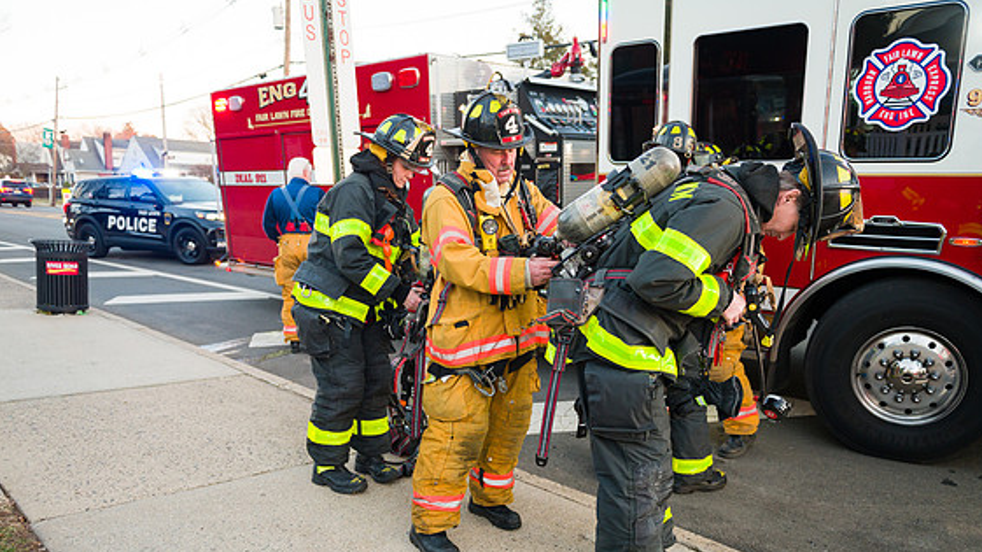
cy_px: 333
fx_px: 677
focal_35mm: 26
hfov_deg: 71.9
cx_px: 492
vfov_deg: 44.1
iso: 1000
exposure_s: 1/320
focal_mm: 24
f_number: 3.2
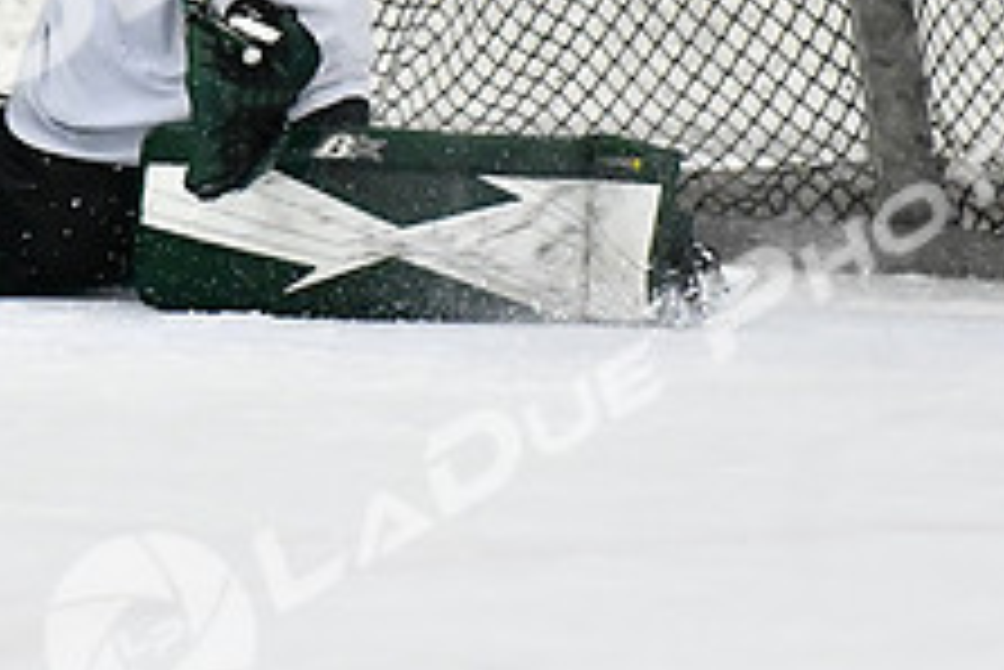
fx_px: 20706
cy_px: -25
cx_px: 36
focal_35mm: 742
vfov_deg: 1.9
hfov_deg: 2.8
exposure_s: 1/2000
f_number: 2.8
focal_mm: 190
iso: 6400
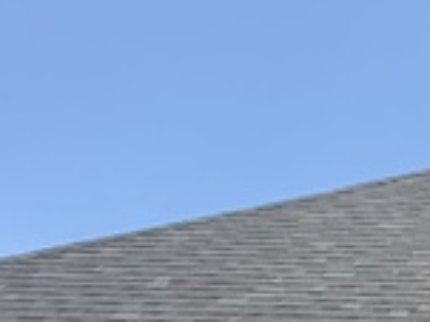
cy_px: 504
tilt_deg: +7.0
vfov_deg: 12.7
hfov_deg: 16.5
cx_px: 624
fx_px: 1365
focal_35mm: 110
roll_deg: -0.1
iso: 50
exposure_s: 1/2865
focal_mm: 5.96
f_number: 1.6
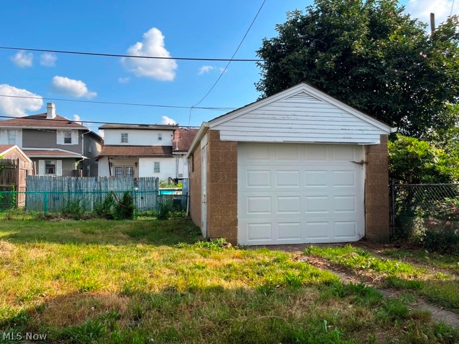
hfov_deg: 67.3
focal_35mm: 26
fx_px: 345
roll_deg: +0.5
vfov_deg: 53.1
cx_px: 230
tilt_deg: +2.0
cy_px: 172
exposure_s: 1/2024
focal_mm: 5.1
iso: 50
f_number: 1.6
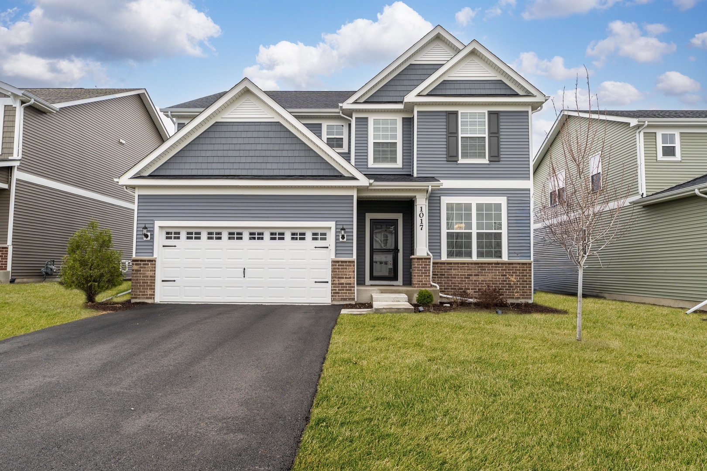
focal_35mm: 22
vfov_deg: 56.8
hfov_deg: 78.1
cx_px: 354
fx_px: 436
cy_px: 236
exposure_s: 1/125
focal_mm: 22.2
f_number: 9
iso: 200
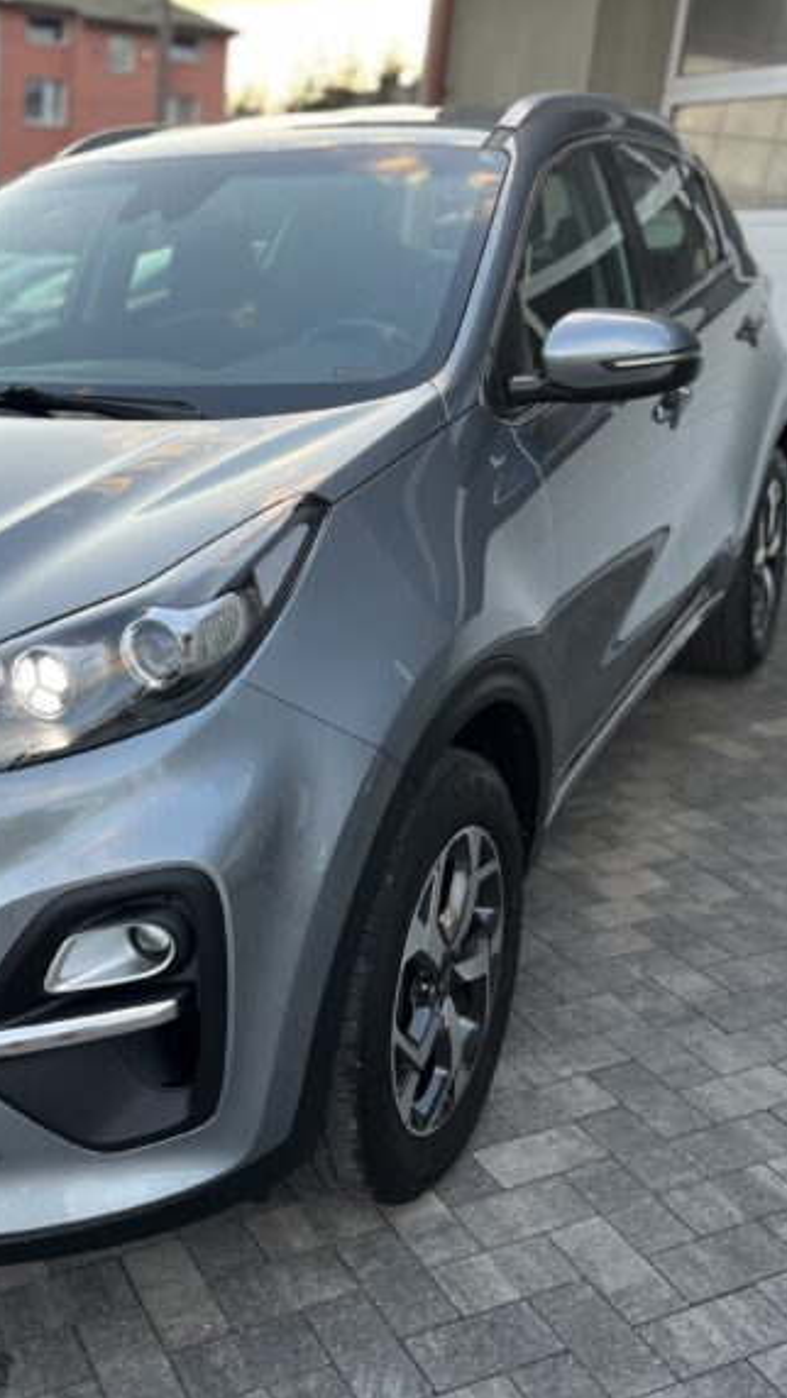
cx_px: 142
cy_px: 699
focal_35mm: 38
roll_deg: -4.0
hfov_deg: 30.4
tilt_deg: -17.3
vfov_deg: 52.8
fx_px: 1409
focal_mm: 5.1
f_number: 1.6
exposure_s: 1/122
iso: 40
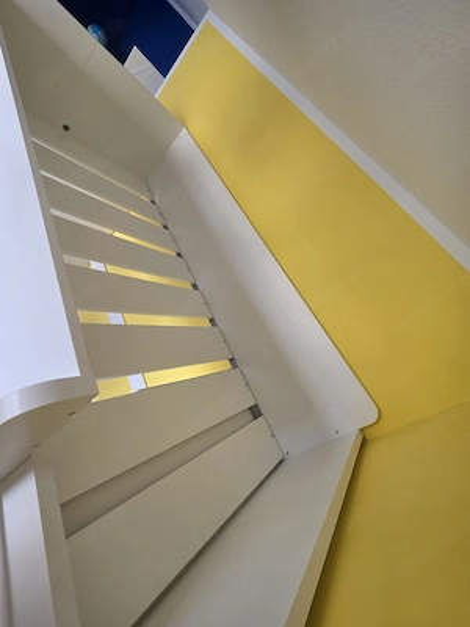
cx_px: 235
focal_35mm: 13
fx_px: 235
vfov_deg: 106.2
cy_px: 314
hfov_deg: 89.9
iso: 200
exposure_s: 1/50.3
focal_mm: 2.2
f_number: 1.9
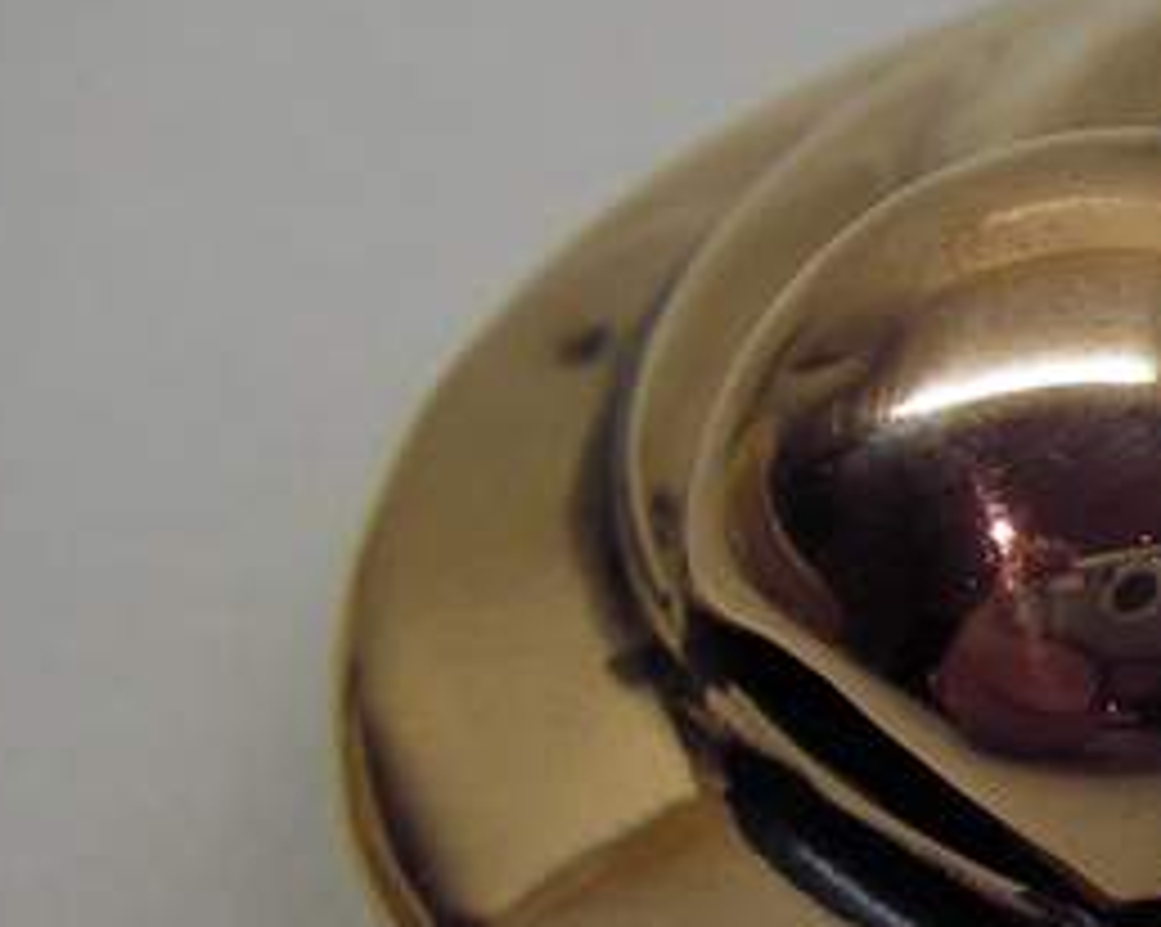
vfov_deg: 13.4
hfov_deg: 15.7
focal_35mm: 115
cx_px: 1588
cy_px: 369
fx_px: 3949
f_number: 3.3
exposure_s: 1/30
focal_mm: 6.3
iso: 64
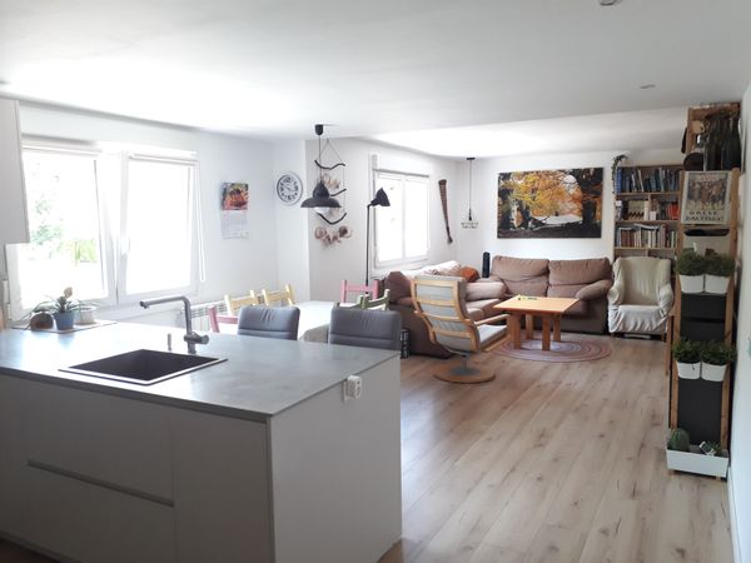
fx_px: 586
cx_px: 376
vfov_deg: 51.4
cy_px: 282
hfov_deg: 65.3
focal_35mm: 27
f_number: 1.9
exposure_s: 1/50
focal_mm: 3.6
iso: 100
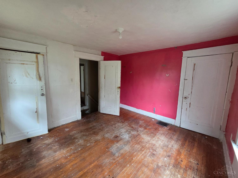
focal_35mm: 13
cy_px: 89
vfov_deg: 89.9
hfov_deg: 106.2
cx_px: 119
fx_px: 89
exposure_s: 1/60
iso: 800
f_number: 2.2
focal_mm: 2.2
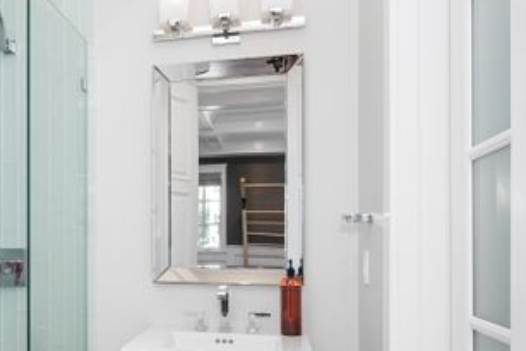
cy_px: 256
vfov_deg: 37.1
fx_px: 512
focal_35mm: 35
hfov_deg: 51.9
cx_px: 127
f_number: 8
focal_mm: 21
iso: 200
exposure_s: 1/160
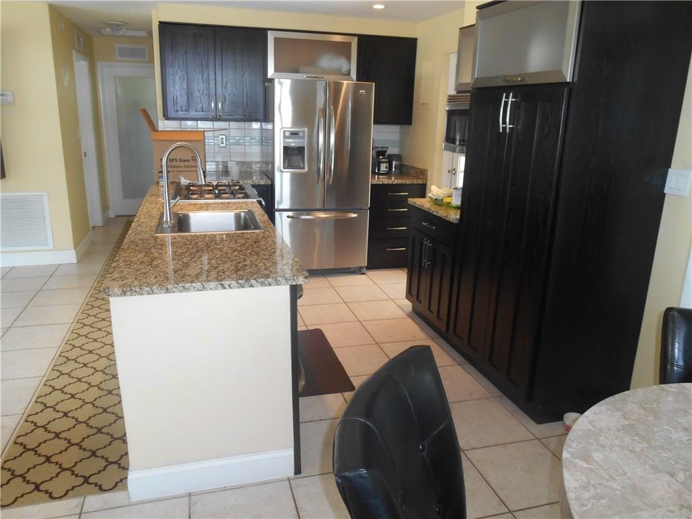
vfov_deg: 53.1
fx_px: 520
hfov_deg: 67.3
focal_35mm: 26
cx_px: 346
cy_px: 260
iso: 220
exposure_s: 1/25
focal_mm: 4.7
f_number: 3.4
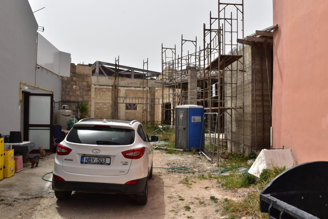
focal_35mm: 33
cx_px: 164
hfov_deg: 57.2
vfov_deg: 40.0
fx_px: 301
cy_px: 110
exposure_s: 1/500
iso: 250
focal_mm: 22
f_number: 11
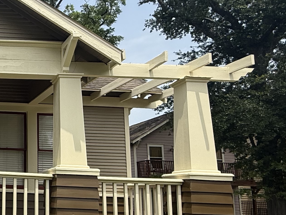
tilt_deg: +8.7
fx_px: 372
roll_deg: -1.1
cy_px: 144
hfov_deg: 33.6
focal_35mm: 45
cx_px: -63
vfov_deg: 31.9
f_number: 2.2
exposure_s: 1/1901
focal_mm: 2.22
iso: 50
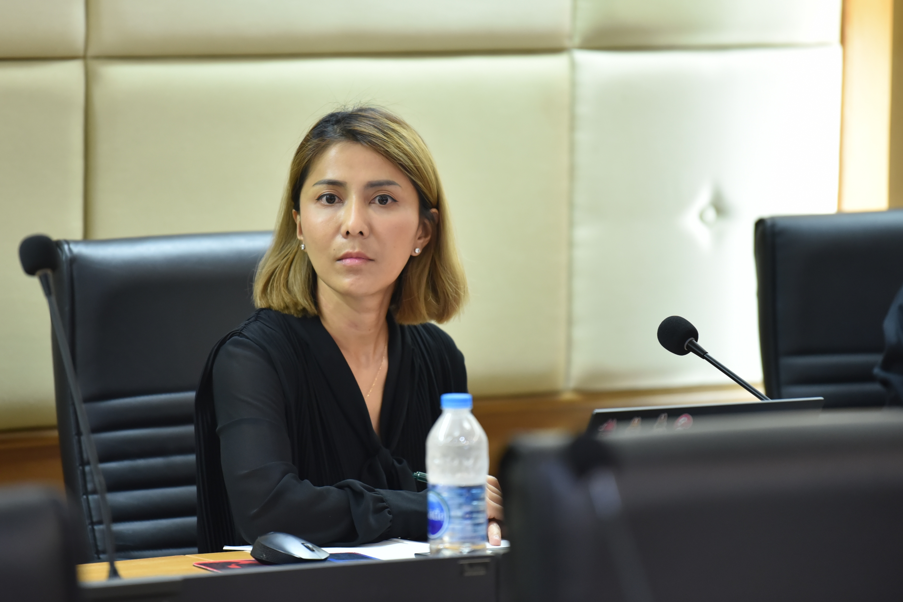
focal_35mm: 185
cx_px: 452
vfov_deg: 7.4
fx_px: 4640
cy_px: 301
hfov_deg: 11.1
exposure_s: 1/125
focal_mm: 185
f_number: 2.8
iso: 1600
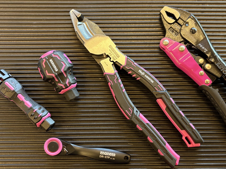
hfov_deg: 47.8
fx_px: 255
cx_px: 127
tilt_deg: -83.0
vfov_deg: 36.6
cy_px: 105
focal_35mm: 39
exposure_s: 1/60
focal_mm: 5.96
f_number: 1.6
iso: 250
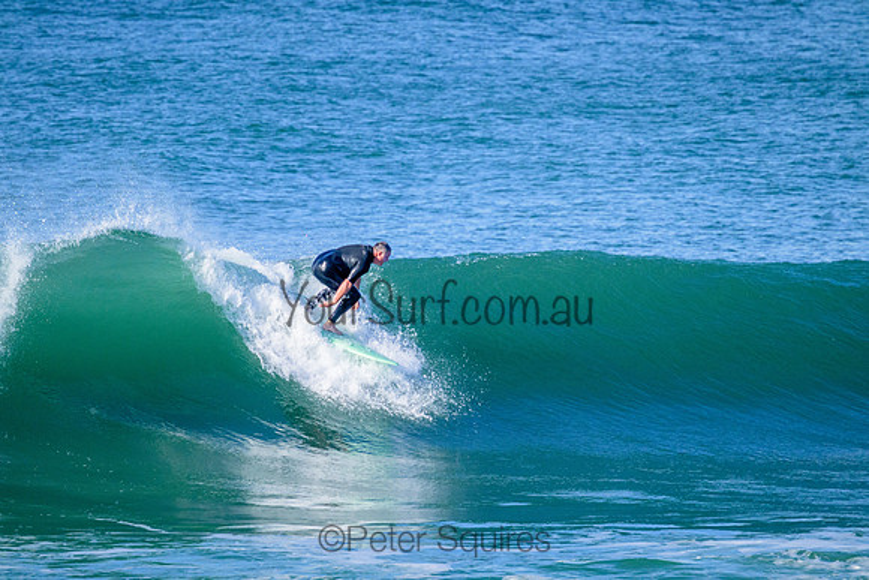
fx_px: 19315
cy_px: 290
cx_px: 434
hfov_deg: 2.6
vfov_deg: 1.7
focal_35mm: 800
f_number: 11
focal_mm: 800
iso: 2200
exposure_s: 1/2000
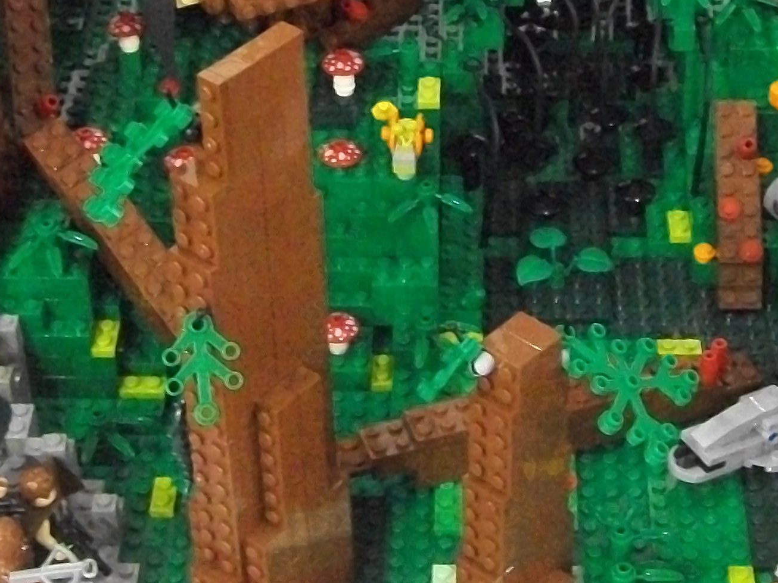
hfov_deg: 21.8
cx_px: 348
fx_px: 2022
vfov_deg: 16.2
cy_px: 42
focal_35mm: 90
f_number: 2.7
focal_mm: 6
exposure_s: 1/25
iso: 640
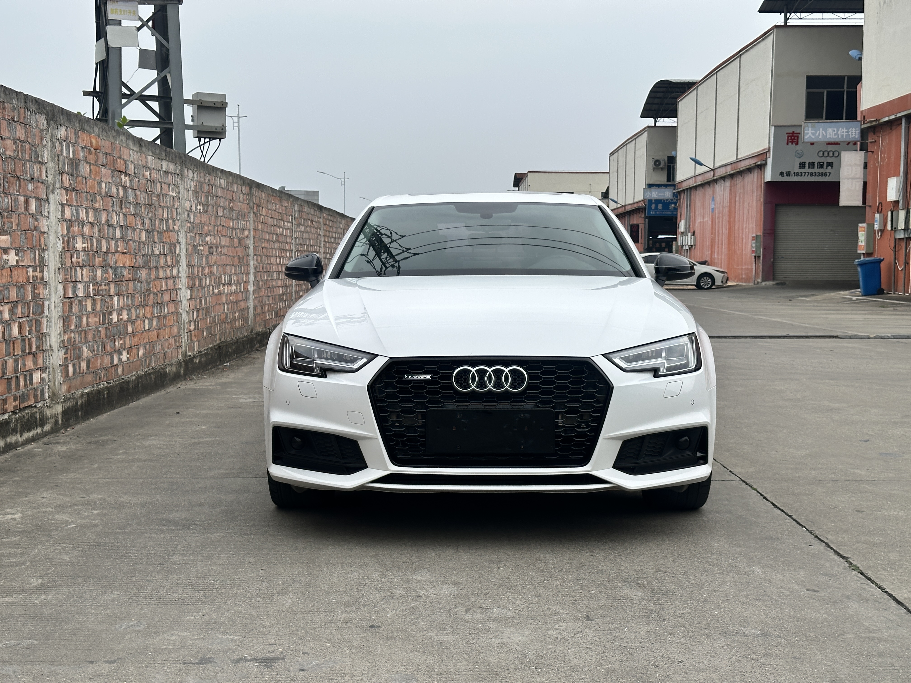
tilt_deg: -4.9
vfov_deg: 30.3
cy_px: 342
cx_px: 456
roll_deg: -1.4
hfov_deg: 39.7
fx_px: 1263
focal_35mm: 48
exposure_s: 1/1157
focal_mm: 6.86
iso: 64
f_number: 1.78
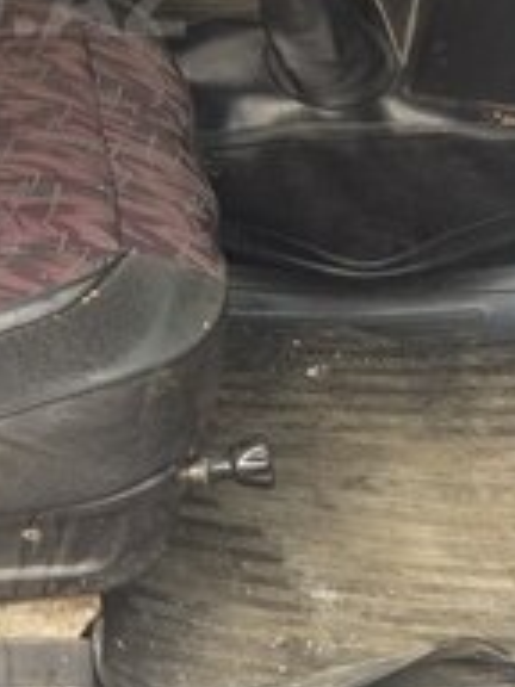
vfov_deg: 24.8
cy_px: -4
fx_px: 1488
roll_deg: -1.4
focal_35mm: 75
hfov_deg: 18.7
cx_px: -89
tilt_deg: -34.2
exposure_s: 1/33
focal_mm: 4.15
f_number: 2.2
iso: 50
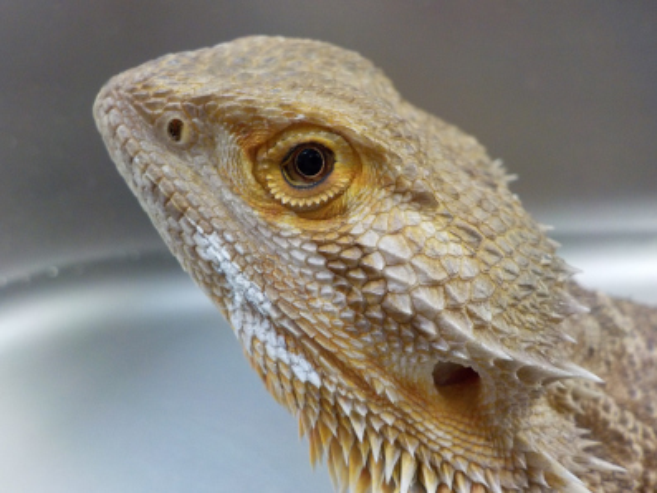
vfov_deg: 46.8
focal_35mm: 30
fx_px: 570
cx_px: 328
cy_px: 246
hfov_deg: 59.9
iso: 280
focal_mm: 4.1
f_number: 3.3
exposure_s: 1/30
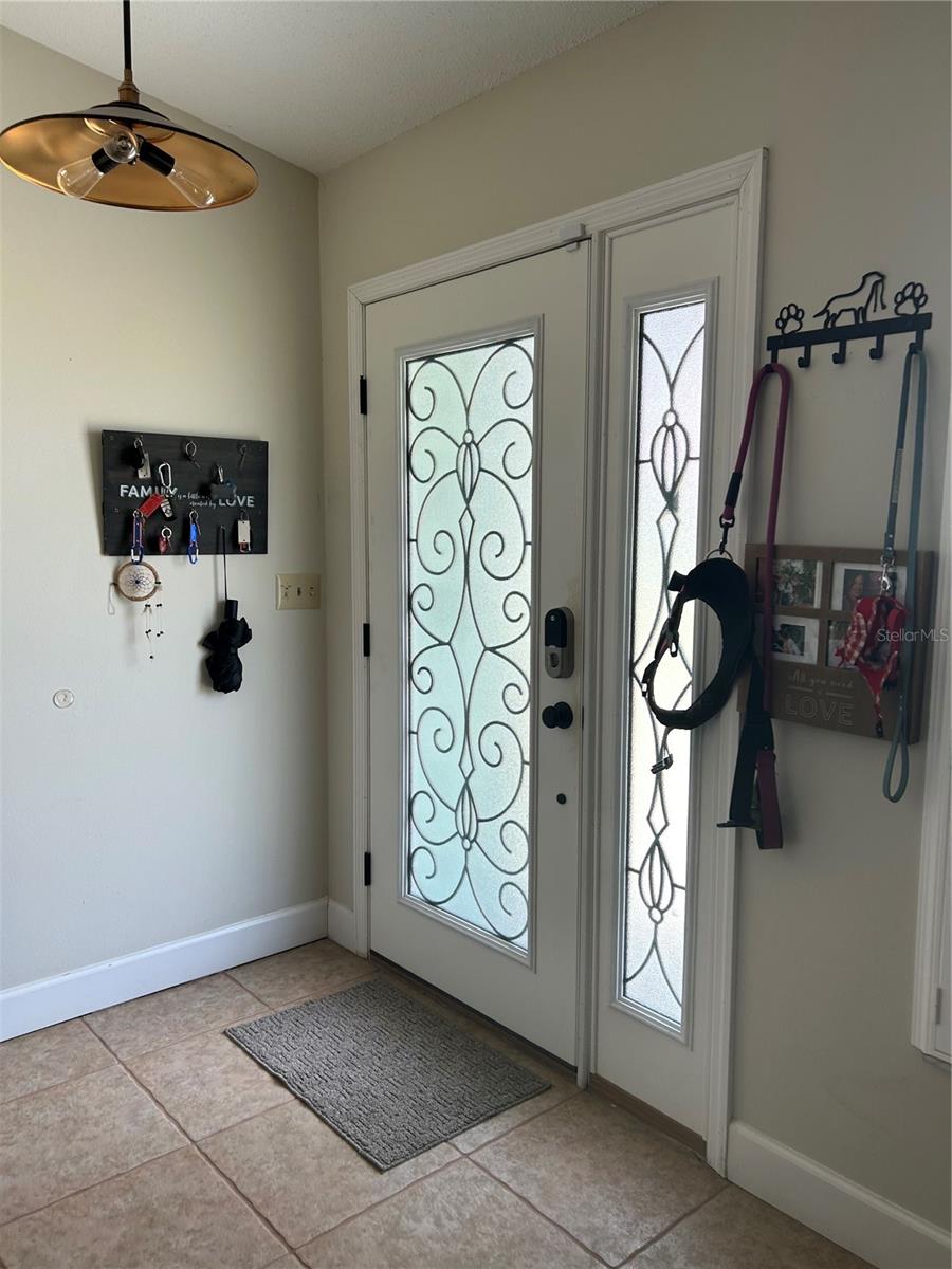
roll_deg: -0.8
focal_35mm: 26
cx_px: 476
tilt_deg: -8.6
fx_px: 953
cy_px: 634
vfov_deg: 67.3
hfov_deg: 53.1
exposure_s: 1/131
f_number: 1.5
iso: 32
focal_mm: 5.7
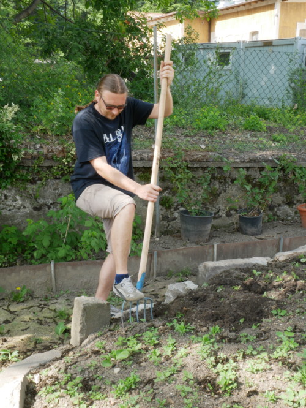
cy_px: 204
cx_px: 153
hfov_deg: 32.9
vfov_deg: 42.9
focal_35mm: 44
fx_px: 518
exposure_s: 1/10
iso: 250
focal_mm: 22
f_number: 22
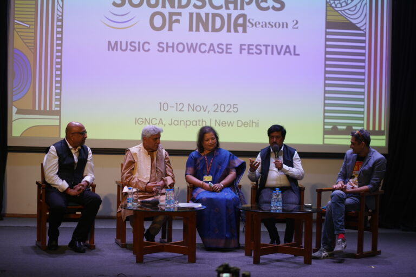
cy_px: 138
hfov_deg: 23.9
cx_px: 208
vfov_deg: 16.1
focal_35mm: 85
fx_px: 982
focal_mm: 85
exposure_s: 1/250
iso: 400
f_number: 2
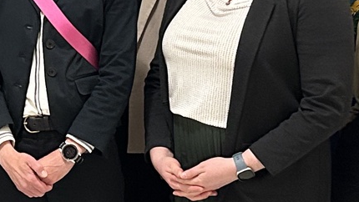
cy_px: 99
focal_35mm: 135
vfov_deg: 9.0
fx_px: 1285
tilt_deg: -10.7
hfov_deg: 15.5
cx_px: -28
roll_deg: +1.1
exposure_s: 1/40
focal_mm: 5.7
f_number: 1.5
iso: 500
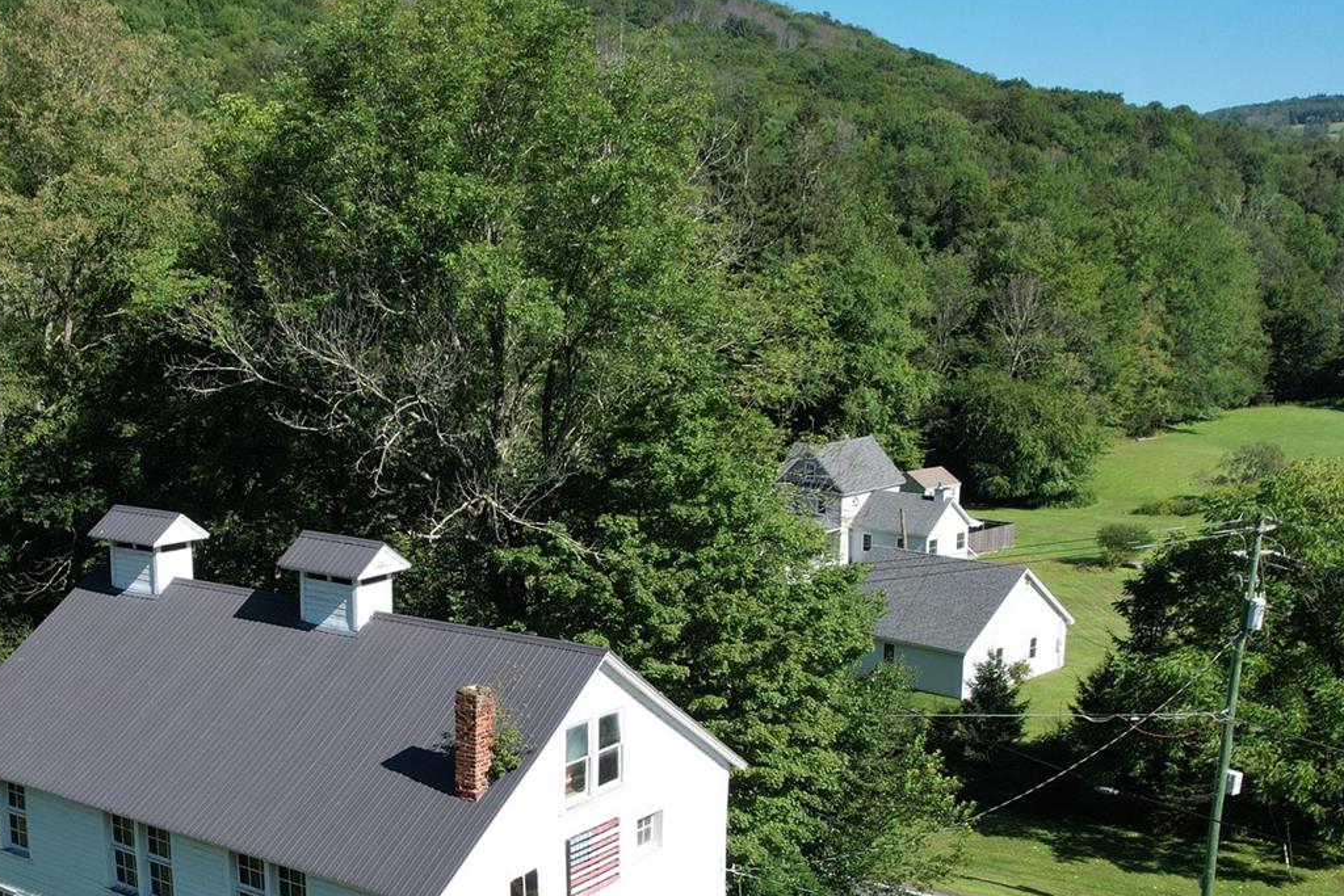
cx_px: 484
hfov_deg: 44.0
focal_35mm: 44
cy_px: 596
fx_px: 1643
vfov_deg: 30.3
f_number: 2.8
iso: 110
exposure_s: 1/1500
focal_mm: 8.38
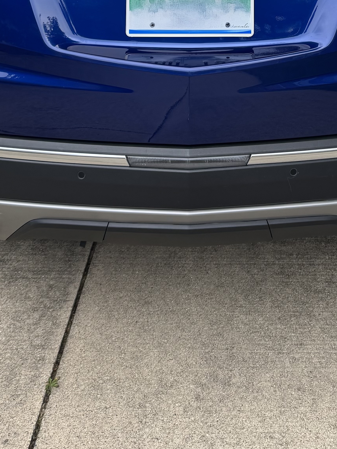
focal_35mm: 60
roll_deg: +1.2
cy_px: -63
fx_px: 779
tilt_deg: -13.9
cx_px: 217
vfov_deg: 28.7
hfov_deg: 24.3
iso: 80
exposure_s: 1/756
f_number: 1.78
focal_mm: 6.76
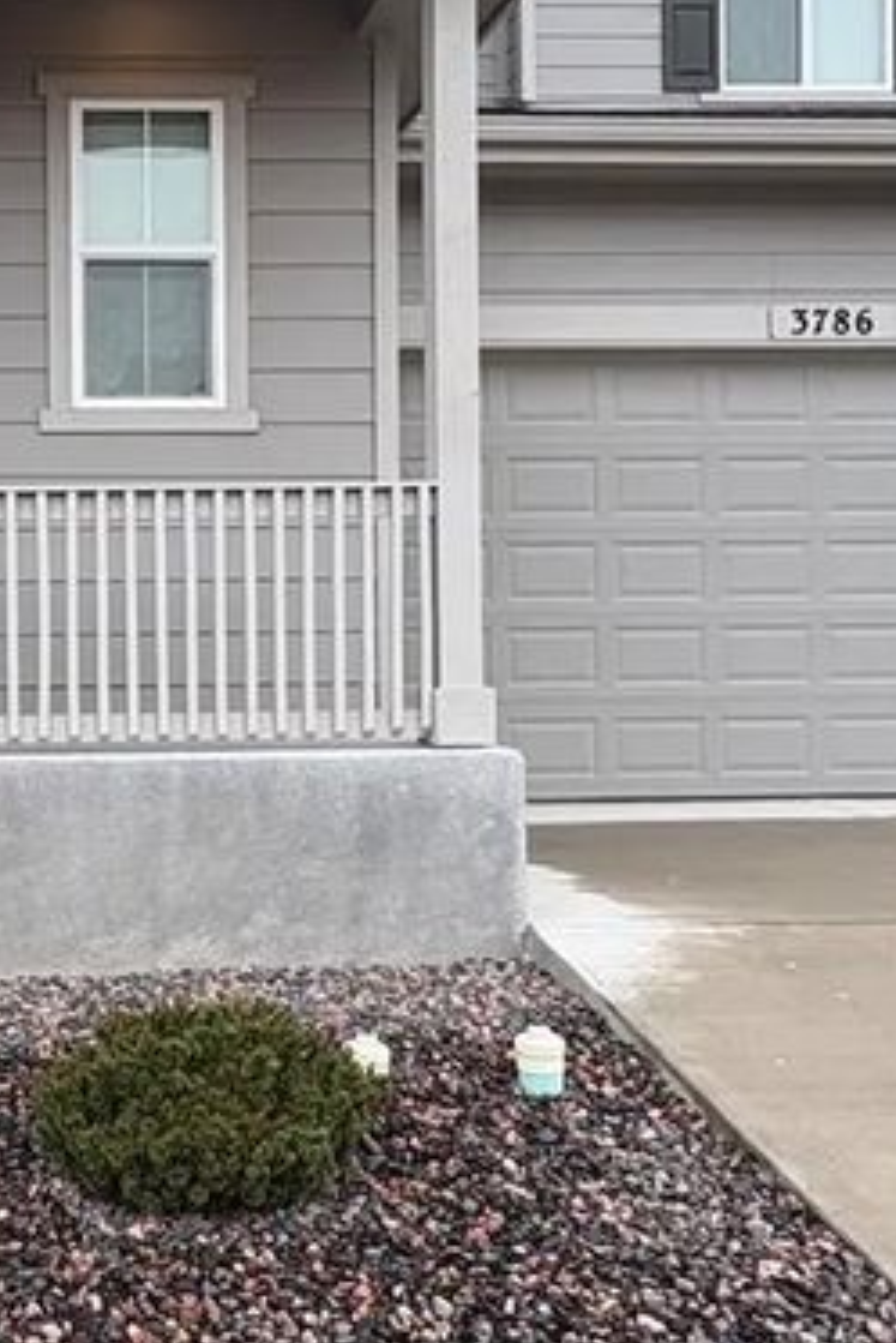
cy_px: 684
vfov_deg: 48.4
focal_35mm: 40
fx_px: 1492
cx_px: 18
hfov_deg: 31.2
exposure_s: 1/248
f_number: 2.2
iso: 40
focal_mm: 2.22
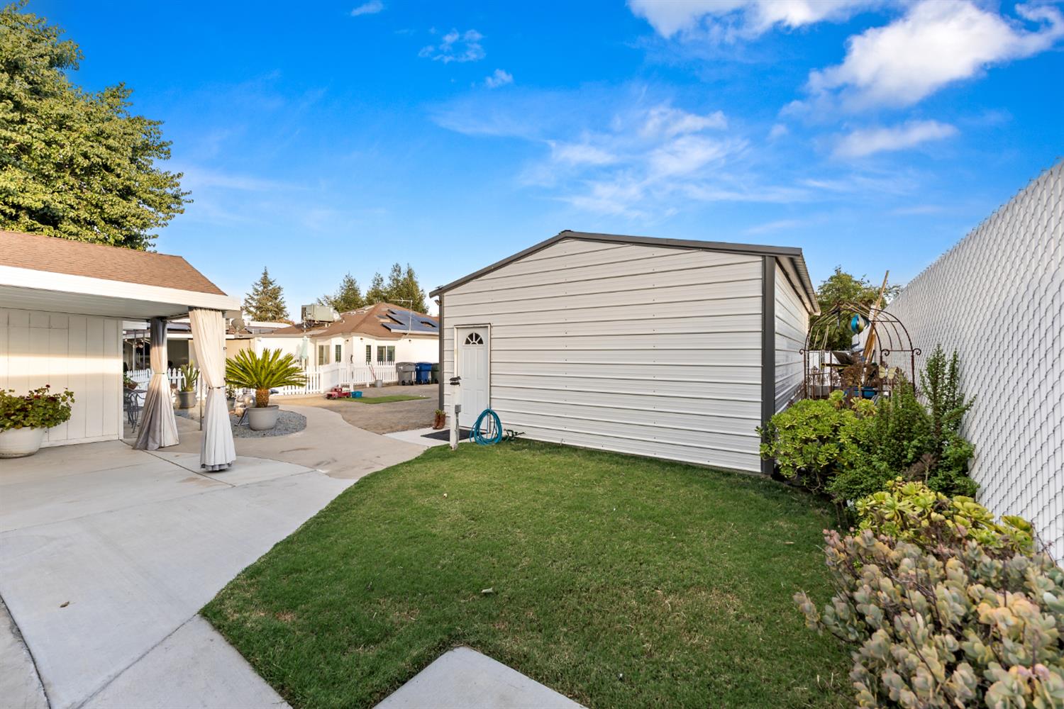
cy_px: 354
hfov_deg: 104.3
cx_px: 532
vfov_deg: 81.2
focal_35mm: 14
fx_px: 414
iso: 80
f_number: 4
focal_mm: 14
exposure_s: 1/160
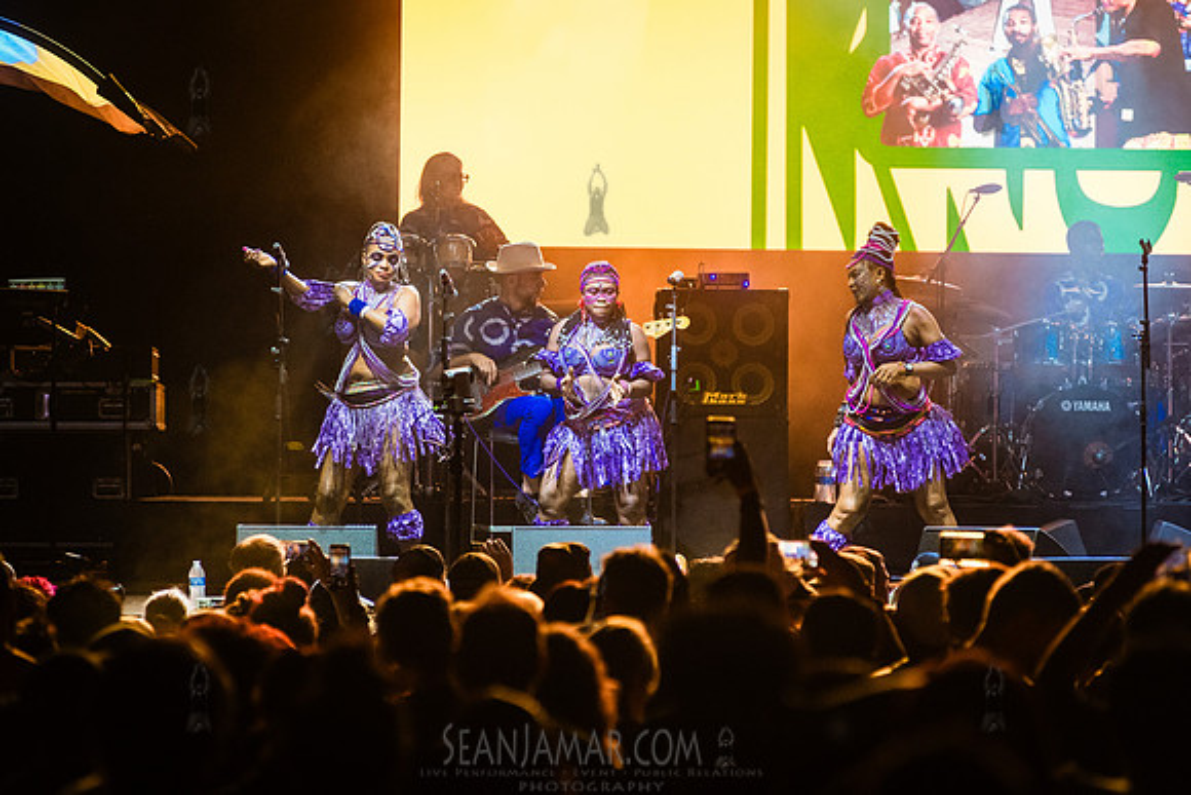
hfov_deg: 10.2
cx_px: 596
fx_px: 6647
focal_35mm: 201
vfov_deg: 6.8
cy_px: 398
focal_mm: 200
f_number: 4
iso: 4000
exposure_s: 1/640
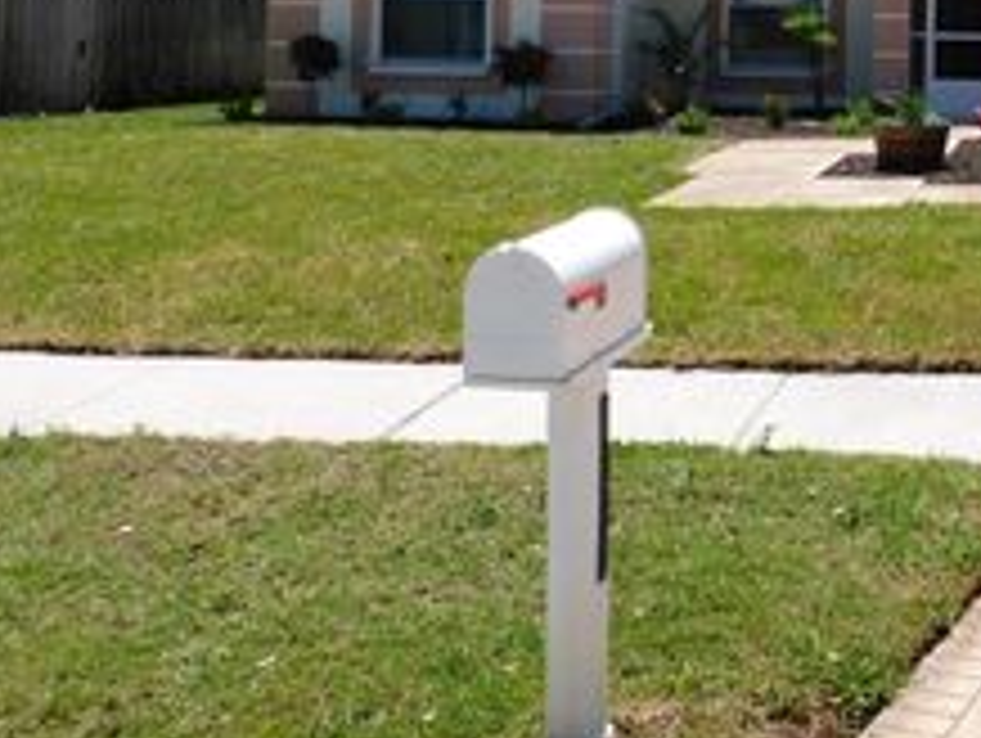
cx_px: 1026
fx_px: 1560
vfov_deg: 25.4
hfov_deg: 31.7
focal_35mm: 55
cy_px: 20
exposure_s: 1/1250
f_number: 3.3
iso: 125
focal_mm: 4.3
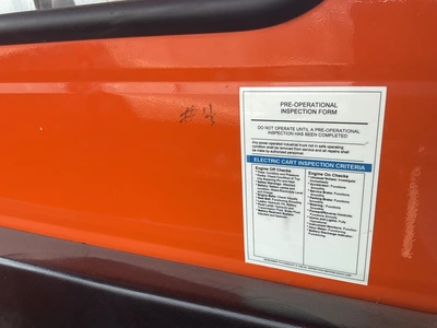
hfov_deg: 61.7
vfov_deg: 48.2
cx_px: 218
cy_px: 164
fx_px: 366
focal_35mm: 29
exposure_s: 1/236
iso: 20
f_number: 1.8
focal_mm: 3
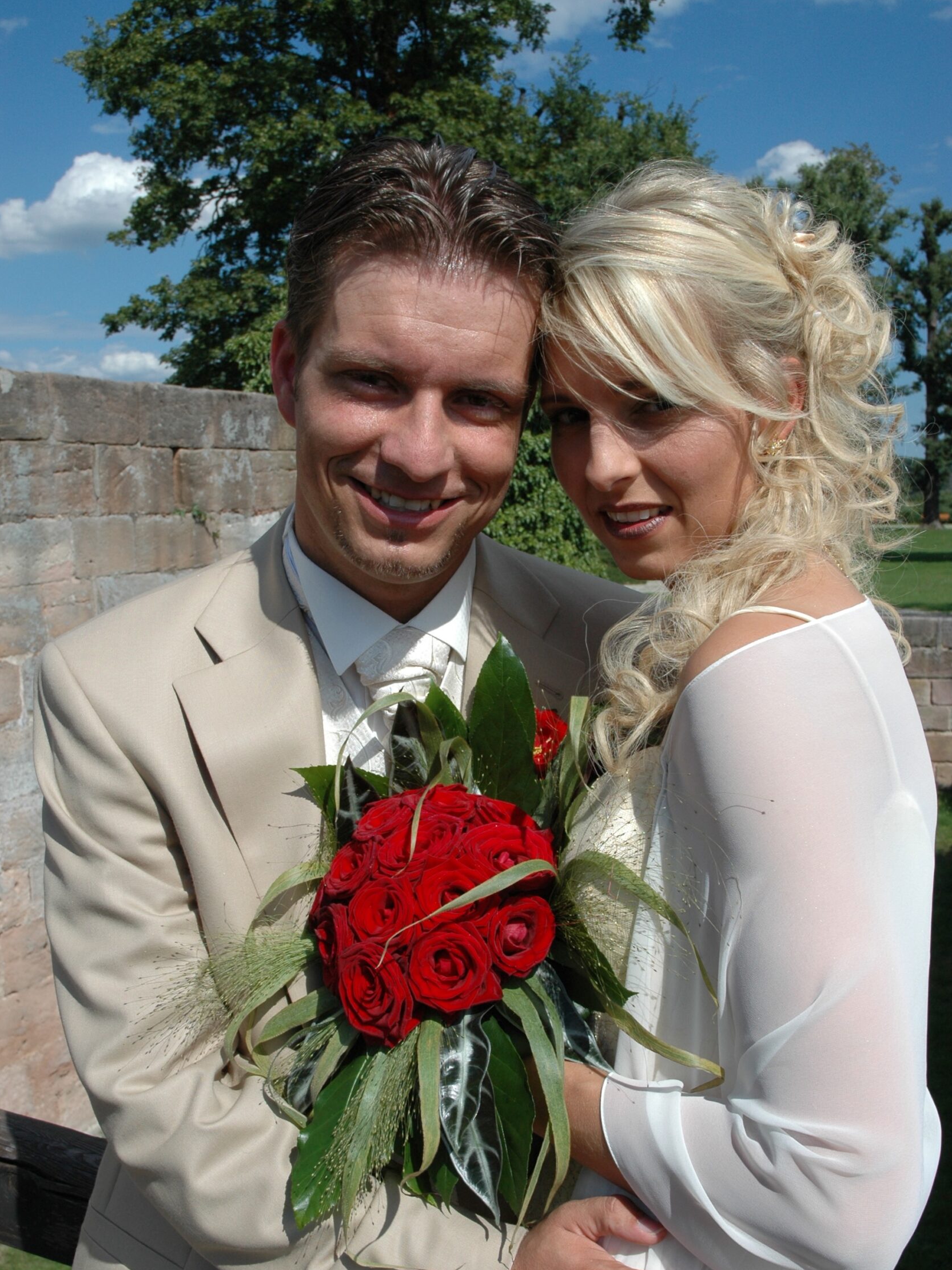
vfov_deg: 45.1
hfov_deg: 34.7
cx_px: 467
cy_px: 731
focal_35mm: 42
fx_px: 1523
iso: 200
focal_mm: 25
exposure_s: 1/400
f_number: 10
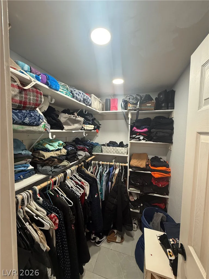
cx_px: 104
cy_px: 140
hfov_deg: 85.7
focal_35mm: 14
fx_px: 113
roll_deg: -1.3
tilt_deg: -4.0
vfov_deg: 102.1
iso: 160
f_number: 2.2
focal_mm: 2.22
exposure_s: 1/60
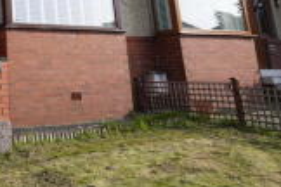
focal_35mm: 47
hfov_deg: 34.7
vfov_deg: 26.0
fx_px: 367
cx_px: -43
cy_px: -30
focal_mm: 16
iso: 100
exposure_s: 1/100
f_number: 10
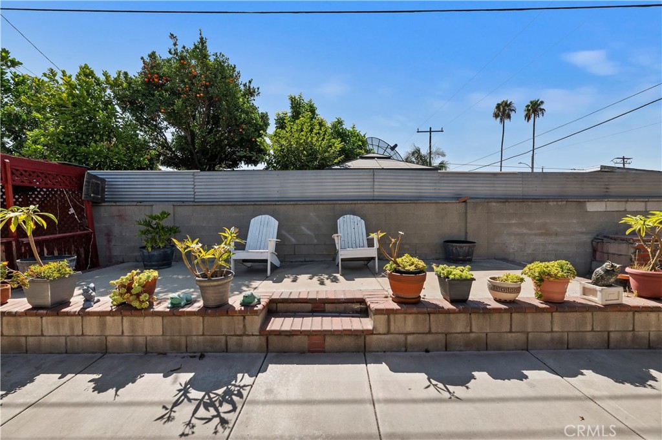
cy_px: 220
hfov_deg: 104.3
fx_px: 257
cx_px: 331
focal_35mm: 14
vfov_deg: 81.1
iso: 500
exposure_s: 1/500
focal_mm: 14
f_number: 16
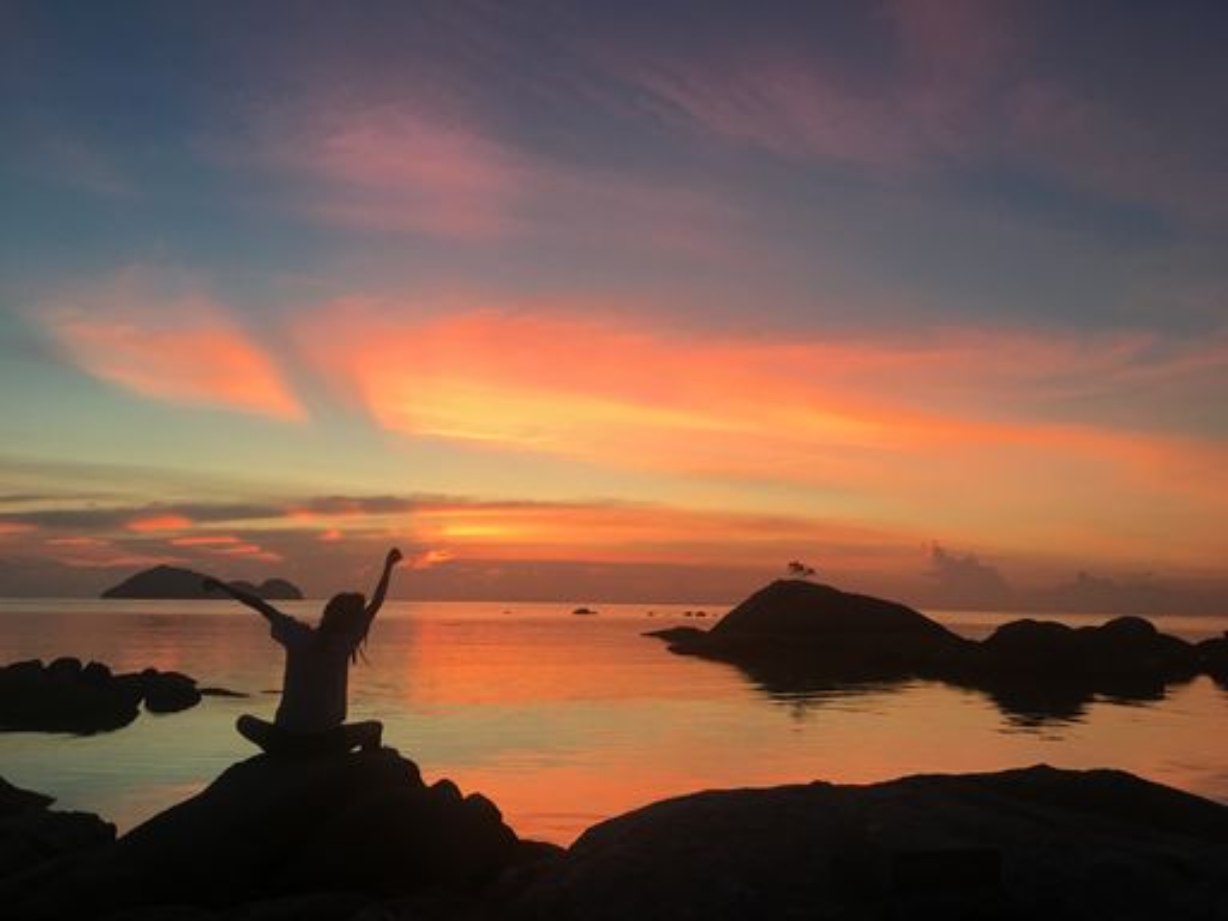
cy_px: 460
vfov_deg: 48.2
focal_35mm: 29
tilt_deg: +8.8
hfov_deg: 61.7
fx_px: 1029
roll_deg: -1.0
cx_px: 614
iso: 50
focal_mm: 4.15
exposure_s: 1/33
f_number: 2.2
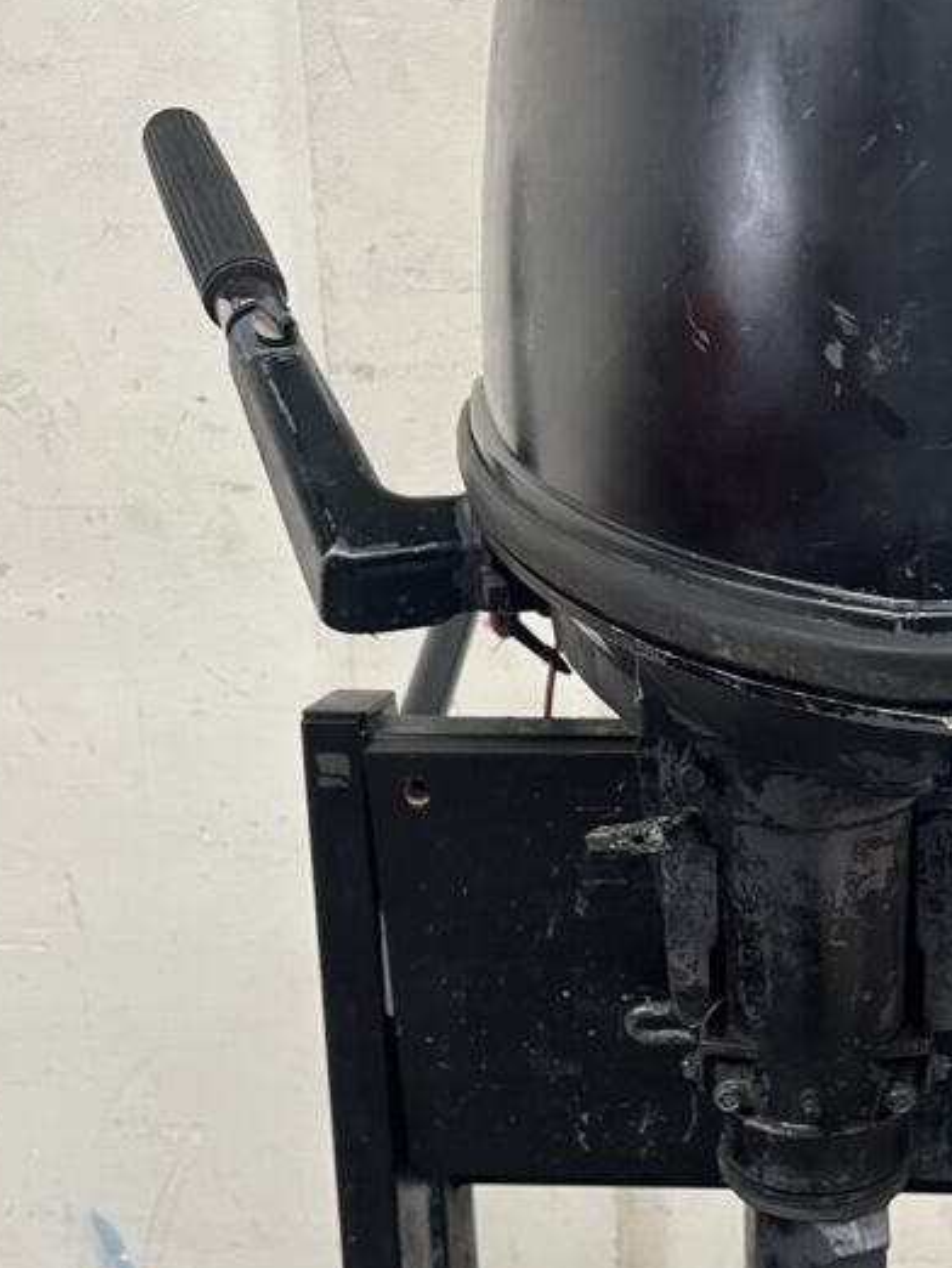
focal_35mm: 51
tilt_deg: -15.7
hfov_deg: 27.7
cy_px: 916
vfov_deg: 36.8
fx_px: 1869
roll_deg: +0.9
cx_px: 818
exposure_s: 1/50
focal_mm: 5.7
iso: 100
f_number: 1.5
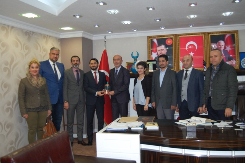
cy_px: 82
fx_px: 224
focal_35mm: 33
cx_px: 122
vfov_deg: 39.9
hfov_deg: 57.2
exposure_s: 1/60
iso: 400
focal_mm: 22
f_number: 3.8
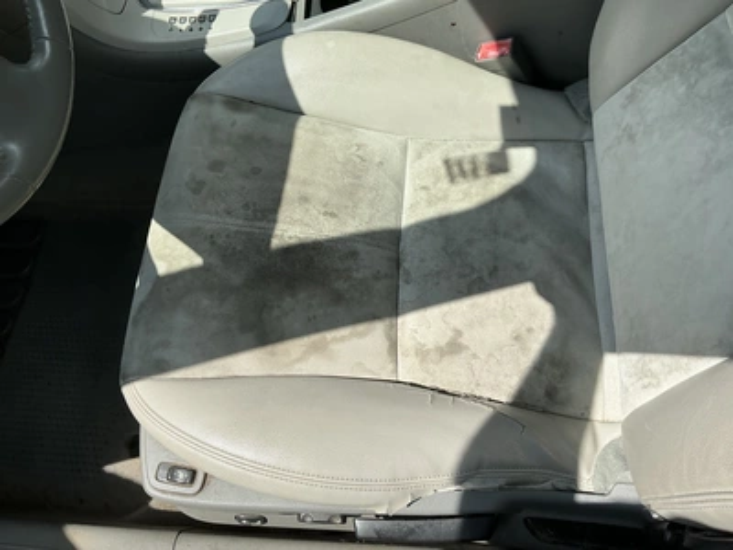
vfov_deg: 49.7
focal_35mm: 28
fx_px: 593
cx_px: 366
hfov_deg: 63.4
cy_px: 275
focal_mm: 3
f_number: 1.8
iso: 25
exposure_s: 1/1342
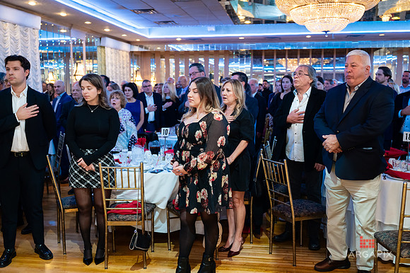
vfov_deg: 36.2
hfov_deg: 52.3
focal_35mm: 37
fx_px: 418
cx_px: 205
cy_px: 136
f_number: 3.2
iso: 1600
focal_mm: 36
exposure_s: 1/200
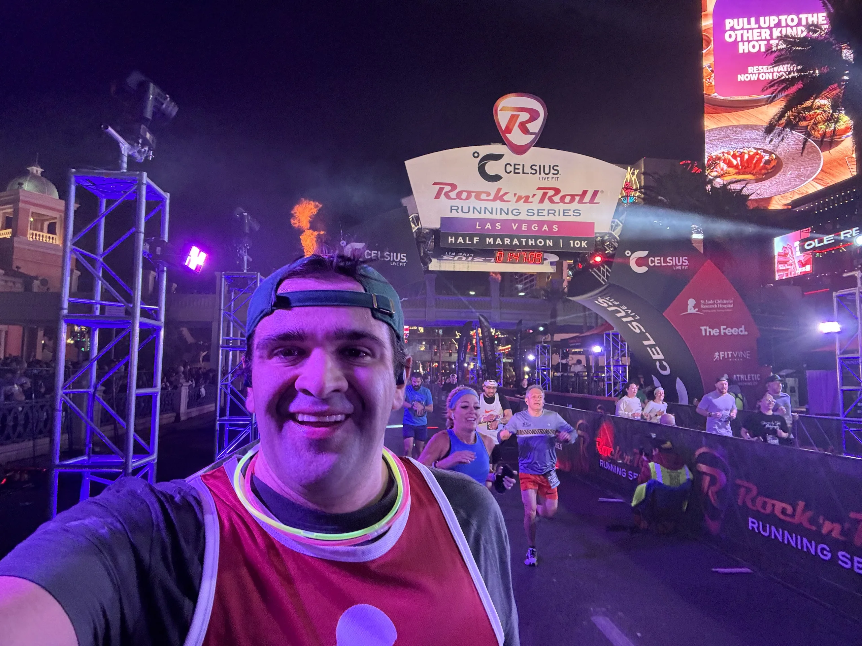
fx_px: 573
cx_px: 431
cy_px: 323
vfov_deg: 58.9
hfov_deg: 73.9
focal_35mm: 23
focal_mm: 2.69
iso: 80
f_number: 1.9
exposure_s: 1/60
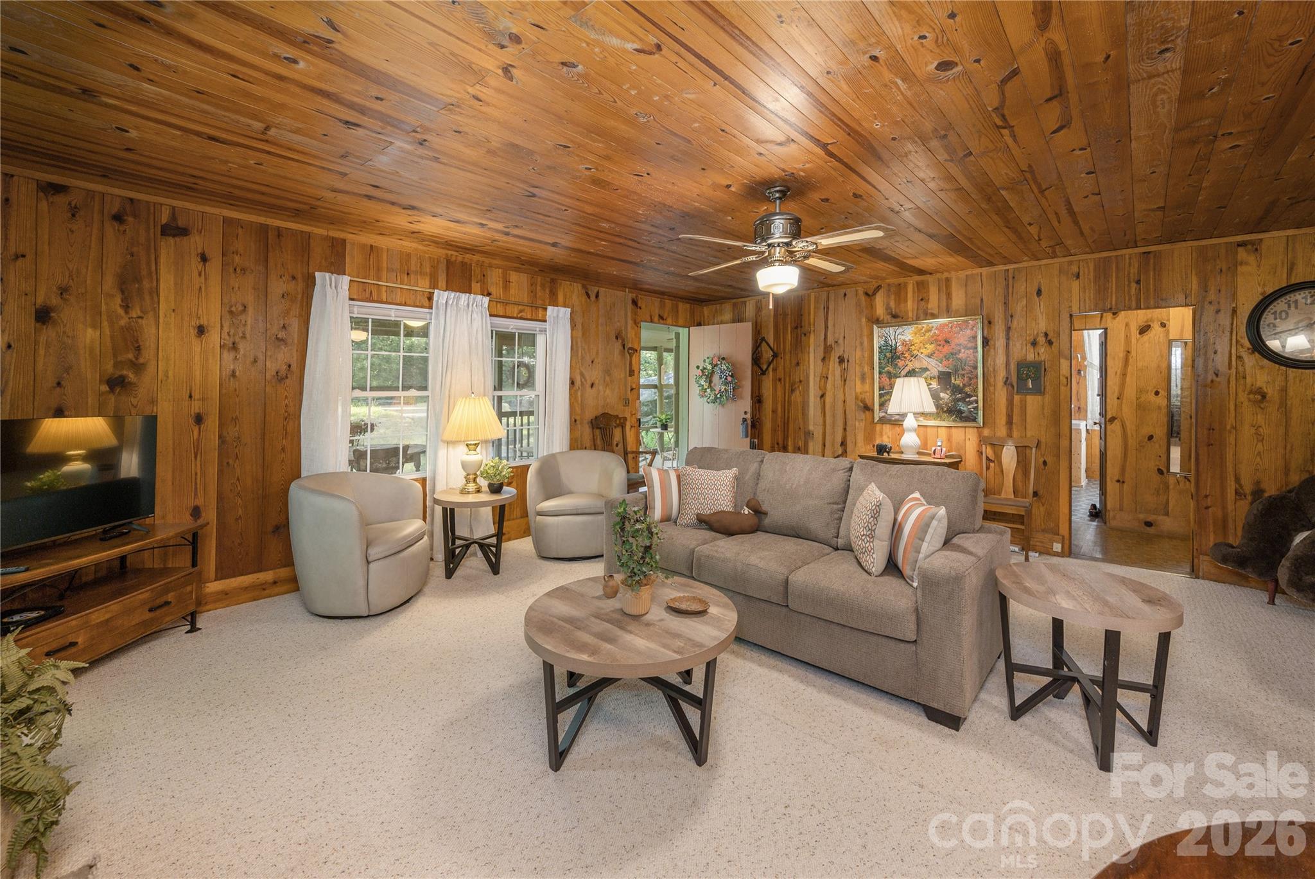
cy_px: 440
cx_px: 658
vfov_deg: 81.3
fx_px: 512
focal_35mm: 14
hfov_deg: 104.2
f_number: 7.1
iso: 320
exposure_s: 1/25
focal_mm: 14
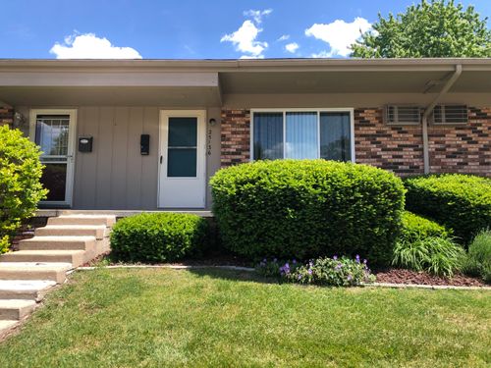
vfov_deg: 49.7
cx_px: 246
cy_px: 184
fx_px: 397
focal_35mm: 28
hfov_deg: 63.4
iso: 20
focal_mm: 3.99
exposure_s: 1/774
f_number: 1.8
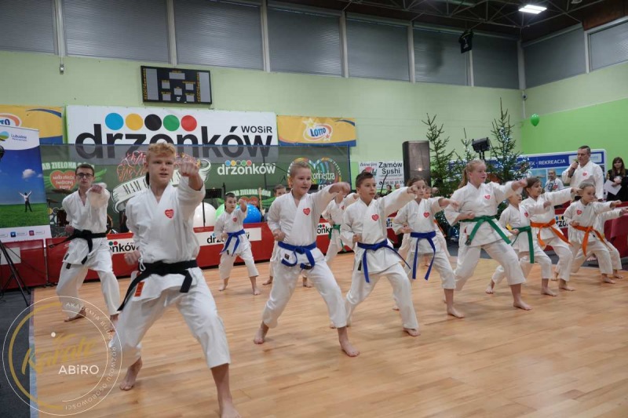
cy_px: 209
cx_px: 314
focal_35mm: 29
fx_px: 506
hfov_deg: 63.7
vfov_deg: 44.9
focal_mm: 29
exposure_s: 1/160
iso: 1000
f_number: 4
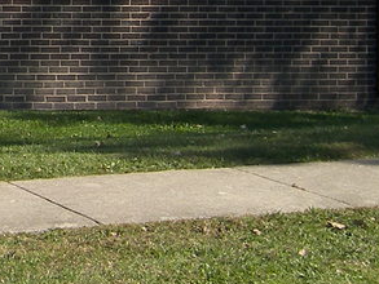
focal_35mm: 123
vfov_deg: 11.8
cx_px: -414
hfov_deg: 13.4
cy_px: -67
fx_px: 1347
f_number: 2.8
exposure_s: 1/800
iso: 50
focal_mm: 5.3
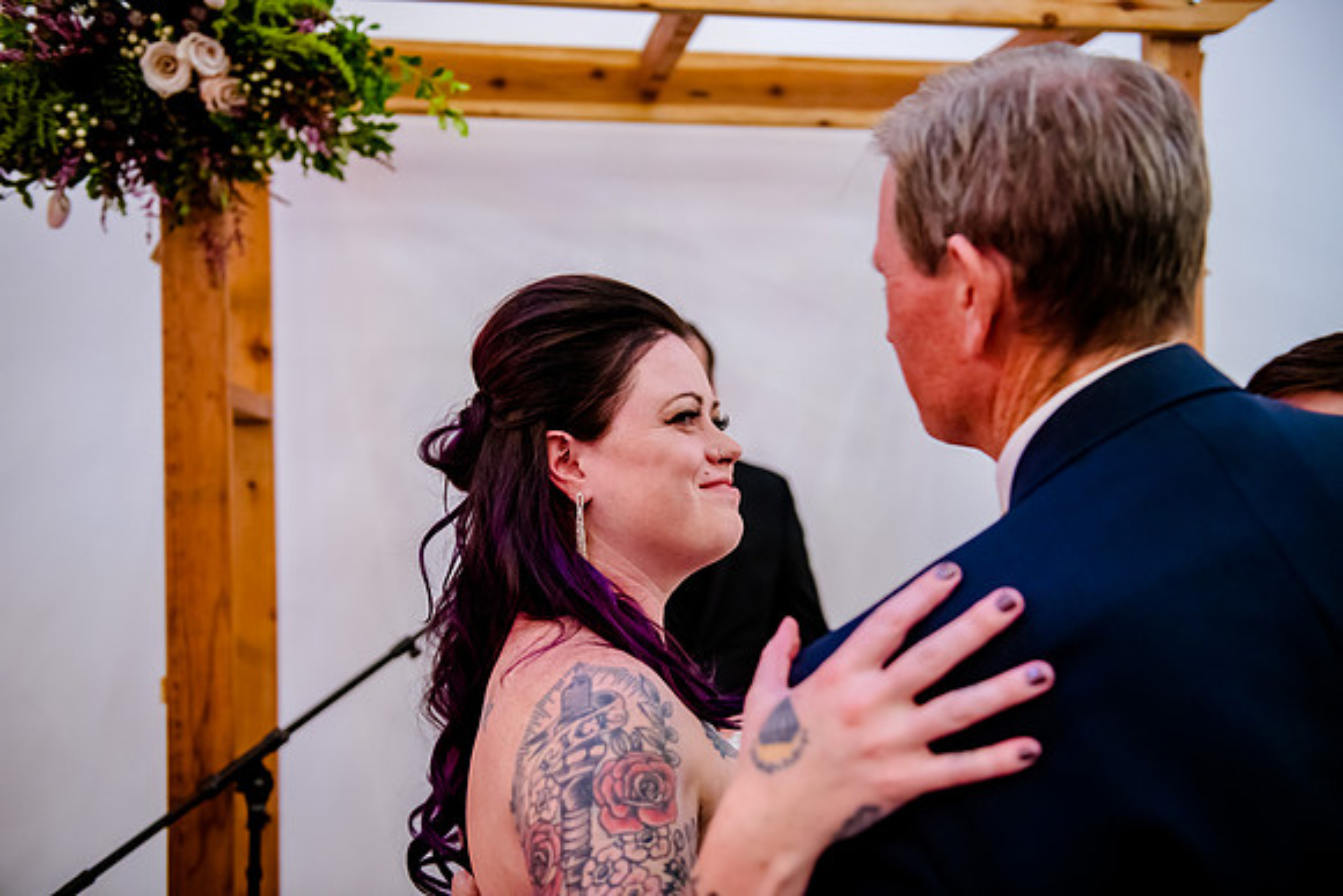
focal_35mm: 36
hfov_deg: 53.1
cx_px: 672
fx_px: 1343
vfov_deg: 36.9
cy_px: 448
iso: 4000
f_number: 2.8
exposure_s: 1/100
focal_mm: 36
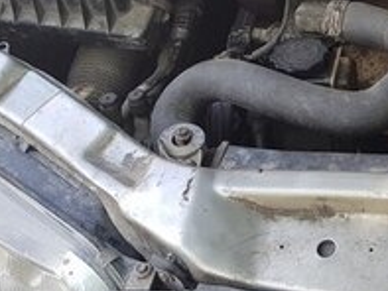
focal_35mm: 87
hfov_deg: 20.0
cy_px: -50
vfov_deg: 16.4
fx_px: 976
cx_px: 548
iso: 40
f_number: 1.7
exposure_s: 1/119
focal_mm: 4.2
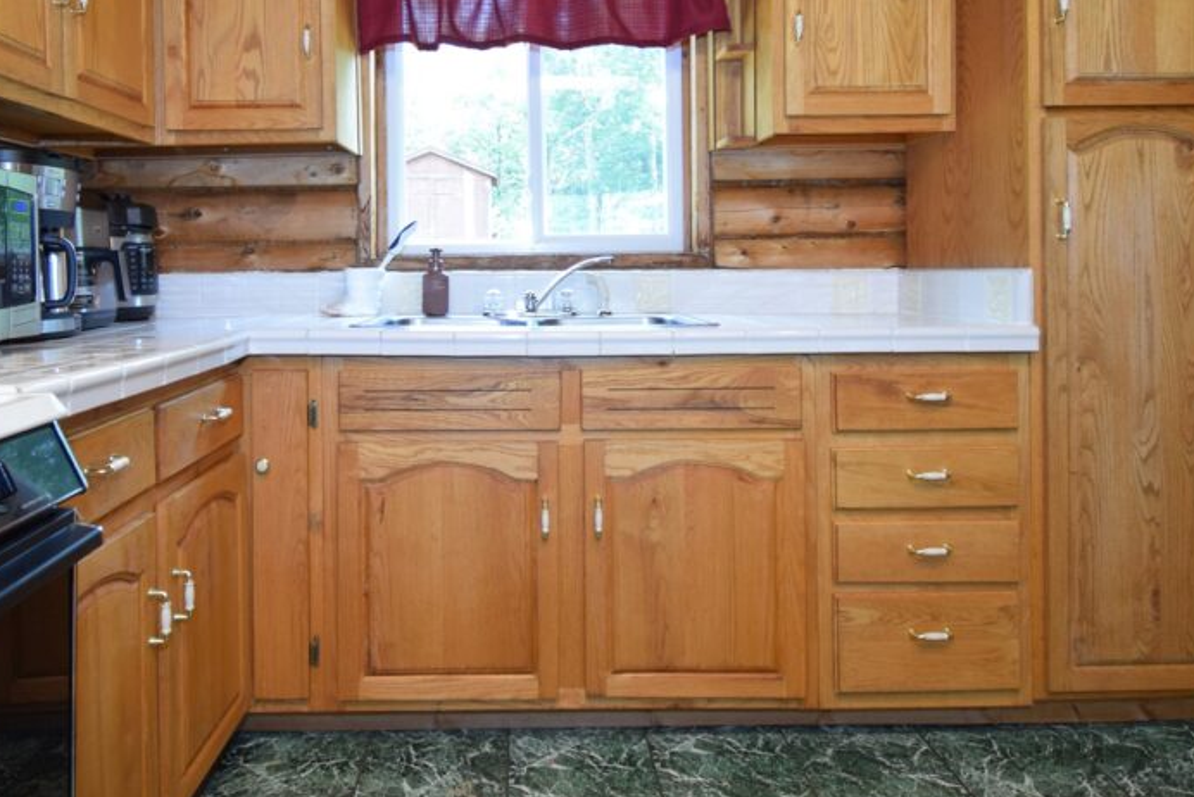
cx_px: 514
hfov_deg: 69.0
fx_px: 863
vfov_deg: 48.7
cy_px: 262
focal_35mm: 26
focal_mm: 10
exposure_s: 1/60
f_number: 4.5
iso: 560
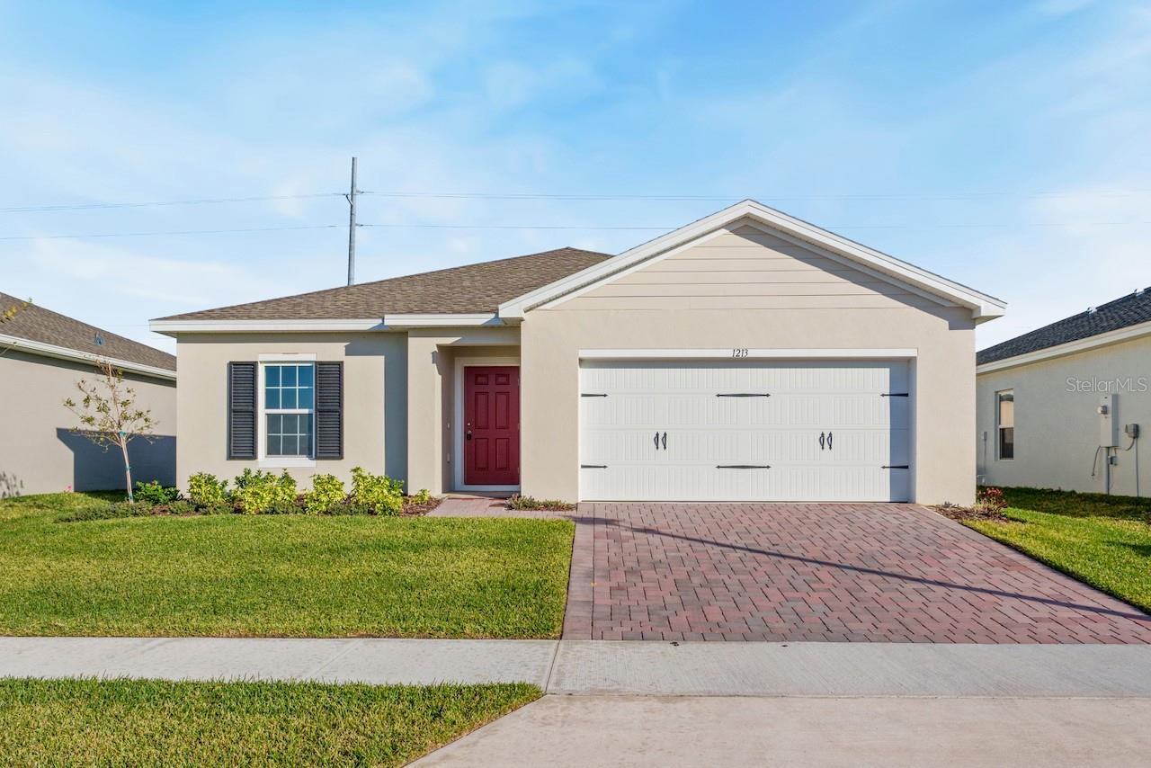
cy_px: 384
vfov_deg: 46.8
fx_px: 887
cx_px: 576
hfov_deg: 65.9
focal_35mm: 28
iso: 100
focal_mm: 18.5
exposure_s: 1/250
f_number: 9
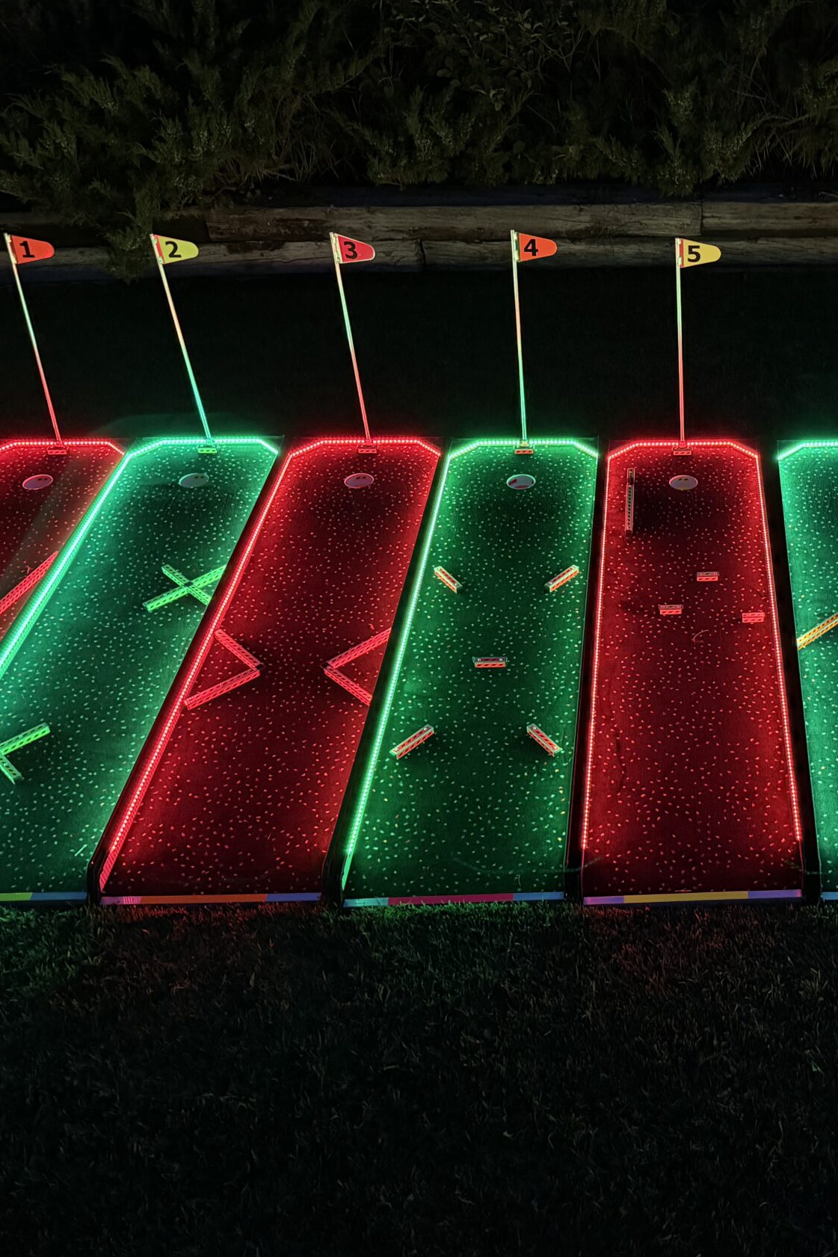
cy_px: 655
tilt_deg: -38.5
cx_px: 687
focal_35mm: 38
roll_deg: +2.0
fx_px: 1327
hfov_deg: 33.9
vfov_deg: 50.7
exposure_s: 1/38
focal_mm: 6.76
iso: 1000
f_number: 1.78
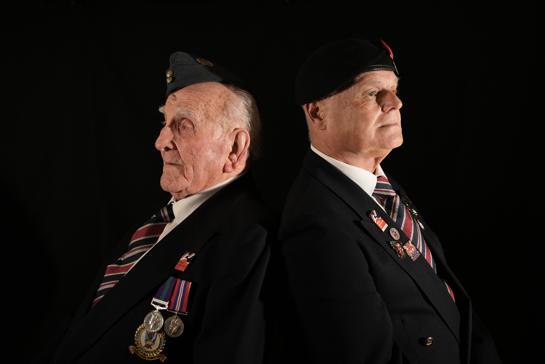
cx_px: 272
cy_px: 182
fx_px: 606
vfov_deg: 33.4
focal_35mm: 40
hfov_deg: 48.5
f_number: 2.8
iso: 2500
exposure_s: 1/160
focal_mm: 40
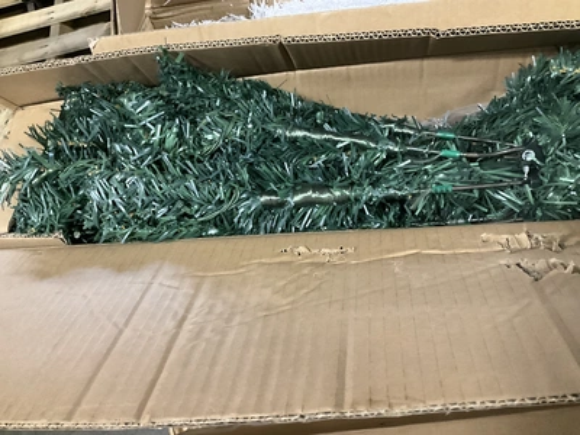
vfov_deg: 48.2
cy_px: 218
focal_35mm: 29
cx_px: 290
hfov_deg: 61.7
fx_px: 486
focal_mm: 3
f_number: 1.8
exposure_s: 1/30
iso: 500
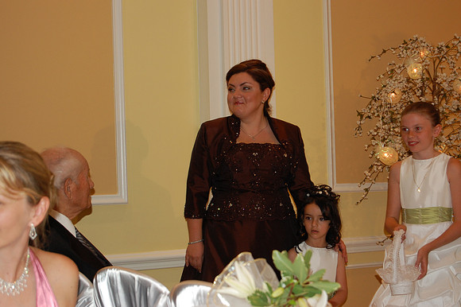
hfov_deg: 24.6
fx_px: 1056
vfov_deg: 16.5
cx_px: 230
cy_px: 154
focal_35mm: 82
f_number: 5.6
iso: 400
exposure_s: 1/60
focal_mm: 55
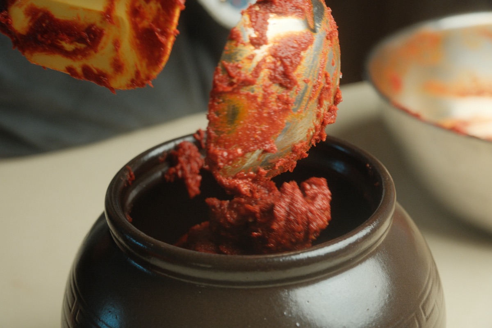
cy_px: 164
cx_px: 246
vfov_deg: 23.4
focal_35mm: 58
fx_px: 793
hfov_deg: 34.5
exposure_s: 1/125
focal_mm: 38.6
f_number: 4
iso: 1250
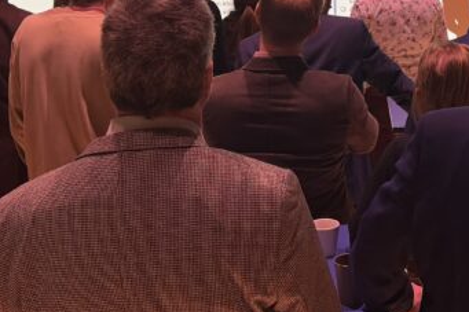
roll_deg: +0.9
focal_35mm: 75
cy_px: -33
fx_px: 977
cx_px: 407
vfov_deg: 17.5
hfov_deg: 26.3
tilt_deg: -5.8
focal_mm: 6.76
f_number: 1.78
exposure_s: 1/60
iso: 160
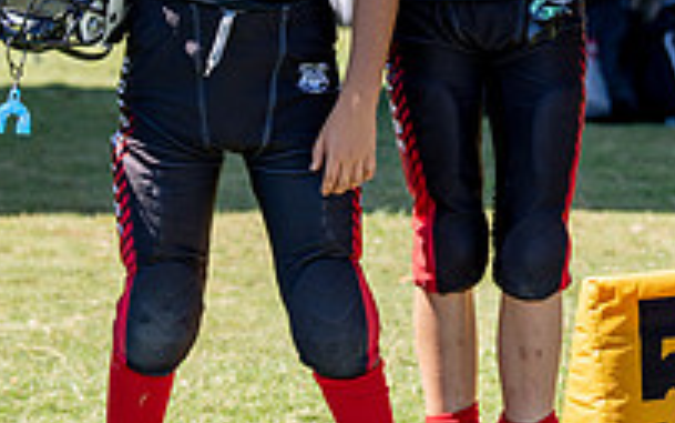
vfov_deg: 5.8
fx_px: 4122
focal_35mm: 224
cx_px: 257
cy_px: -75
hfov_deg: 9.4
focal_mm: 70
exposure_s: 1/1000
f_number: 2.8
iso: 100
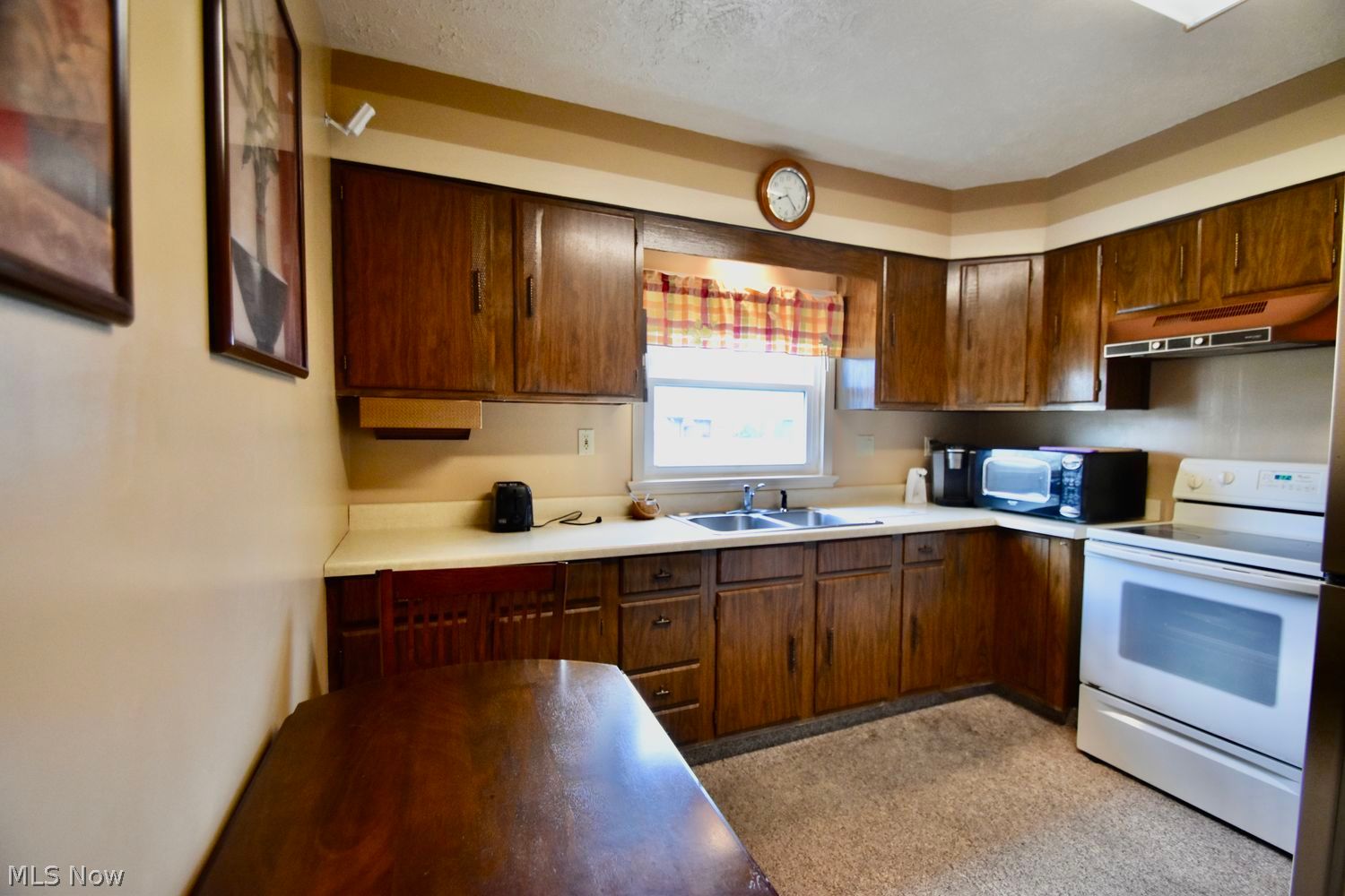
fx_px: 560
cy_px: 448
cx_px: 672
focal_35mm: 15
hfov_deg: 100.4
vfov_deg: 77.3
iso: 1250
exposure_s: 1/60
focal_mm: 10
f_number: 3.5
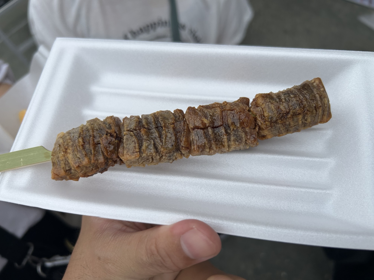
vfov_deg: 53.1
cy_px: 140
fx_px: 281
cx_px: 187
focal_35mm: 26
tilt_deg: -55.3
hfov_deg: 67.3
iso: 50
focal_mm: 5.7
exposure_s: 1/1468
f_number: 1.5
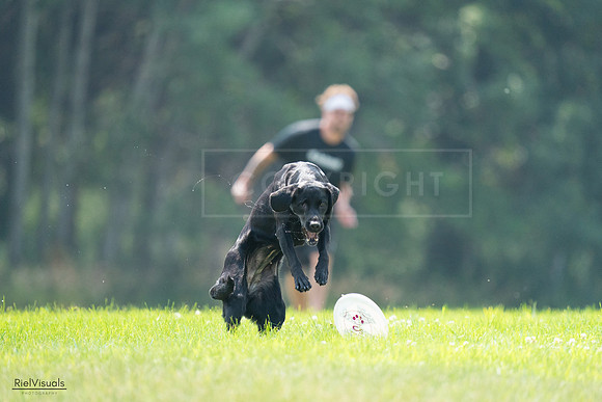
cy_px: 201
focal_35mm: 517
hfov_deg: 4.0
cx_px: 295
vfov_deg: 2.7
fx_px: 8654
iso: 4000
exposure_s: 1/4000
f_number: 6.3
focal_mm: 500
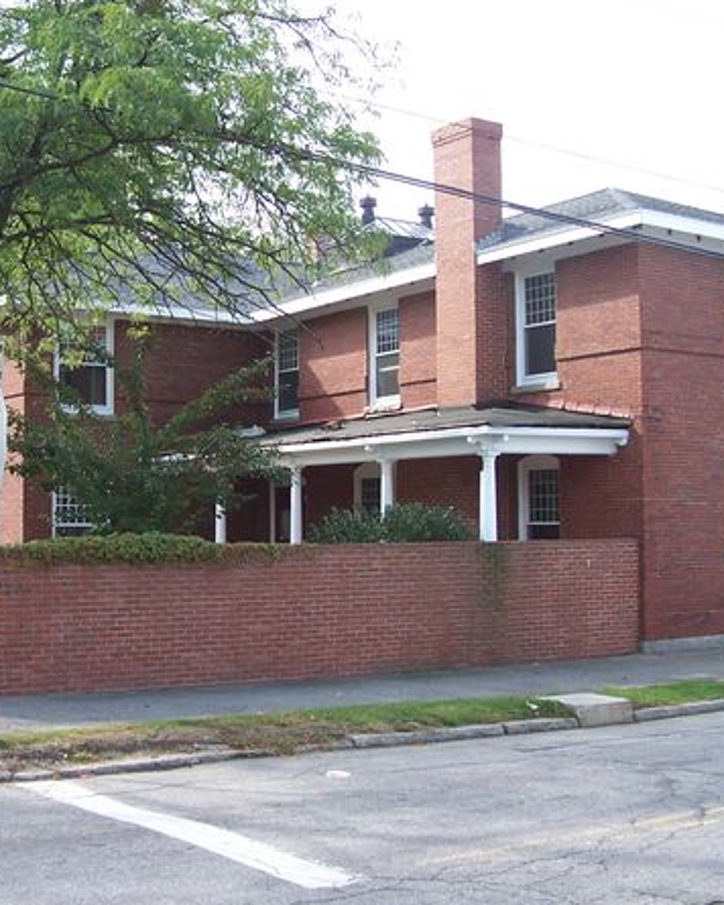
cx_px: 273
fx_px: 1339
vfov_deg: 37.3
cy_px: 449
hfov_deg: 30.1
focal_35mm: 50
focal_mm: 6.3
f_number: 2.8
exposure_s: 1/250
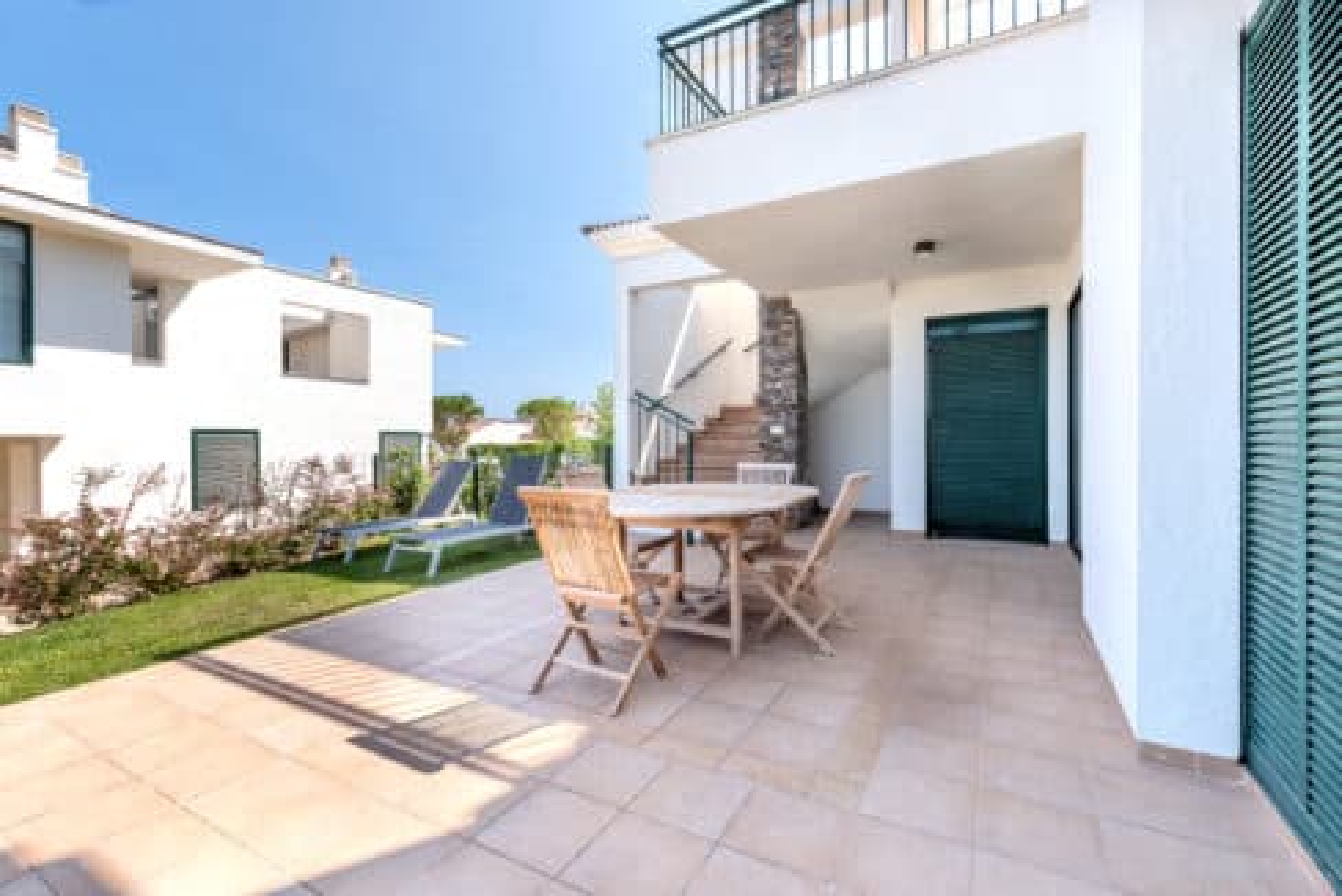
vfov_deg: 77.4
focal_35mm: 15
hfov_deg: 100.4
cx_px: 671
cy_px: 448
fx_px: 559
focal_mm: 10
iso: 200
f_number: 9
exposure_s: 1/1250
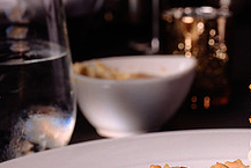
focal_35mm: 149
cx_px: 278
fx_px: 1040
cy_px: 121
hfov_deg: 13.5
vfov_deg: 9.2
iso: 1250
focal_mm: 54
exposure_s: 1/125
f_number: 9
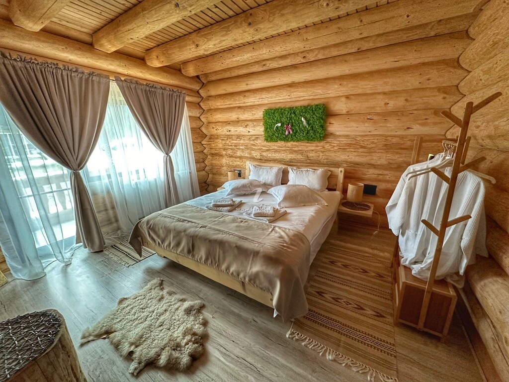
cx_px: 254
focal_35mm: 14
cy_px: 191
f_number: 2.2
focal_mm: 2.22
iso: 400
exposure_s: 1/60
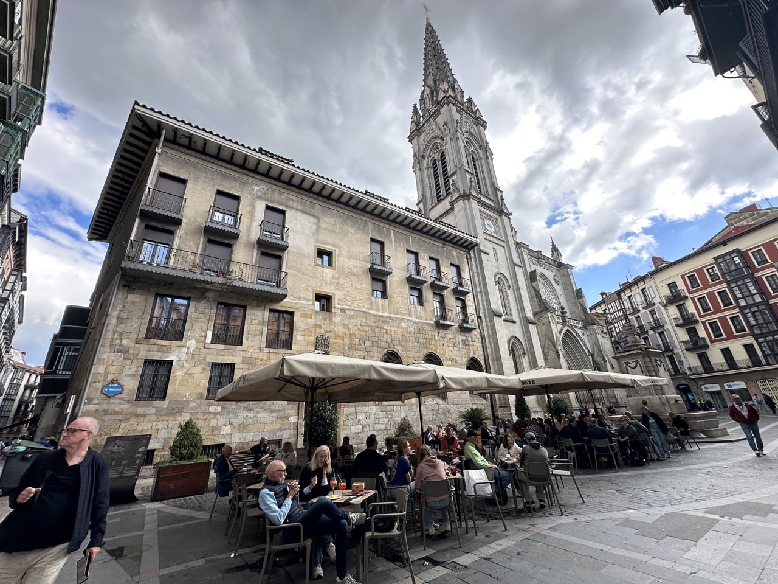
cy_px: 292
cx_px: 389
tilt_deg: +21.8
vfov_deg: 85.7
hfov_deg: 102.1
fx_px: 315
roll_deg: +3.4
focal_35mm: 14
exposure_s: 1/445
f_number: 2.2
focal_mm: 2.22
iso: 40
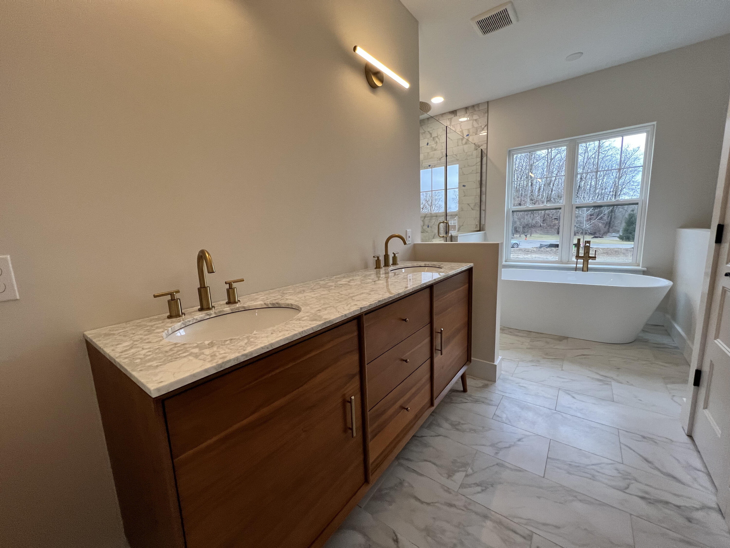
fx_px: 274
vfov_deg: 89.9
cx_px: 365
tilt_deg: -9.8
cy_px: 274
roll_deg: +2.1
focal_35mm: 13
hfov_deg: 106.2
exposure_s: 1/120
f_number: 1.8
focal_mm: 1.57
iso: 200
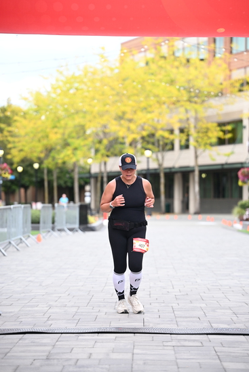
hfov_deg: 12.5
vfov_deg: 18.6
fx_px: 1140
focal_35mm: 110
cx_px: 124
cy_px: 186
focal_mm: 110
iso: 640
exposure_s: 1/1000
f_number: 2.8
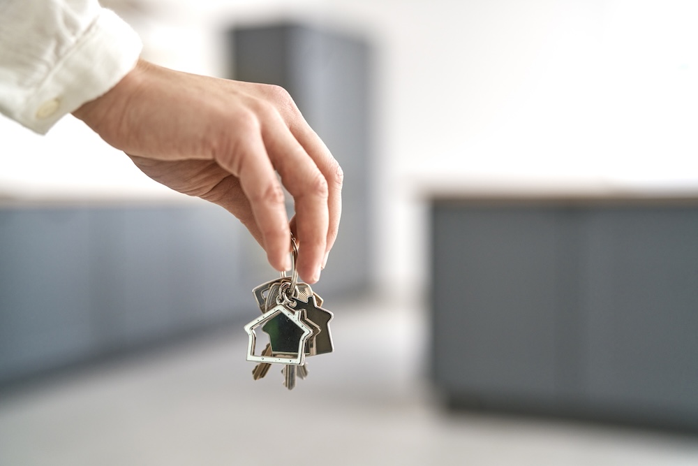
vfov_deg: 27.0
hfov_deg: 39.6
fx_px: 970
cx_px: 349
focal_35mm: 50
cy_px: 233
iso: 320
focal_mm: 50
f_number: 2
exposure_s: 1/80
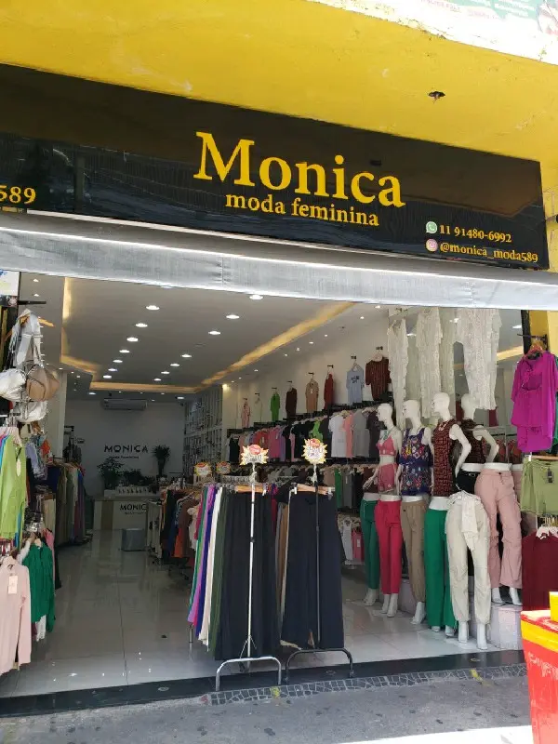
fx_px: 559
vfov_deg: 67.3
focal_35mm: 26
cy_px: 372
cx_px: 279
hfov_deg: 53.1
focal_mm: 4.3
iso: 50
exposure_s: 1/164
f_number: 2.4
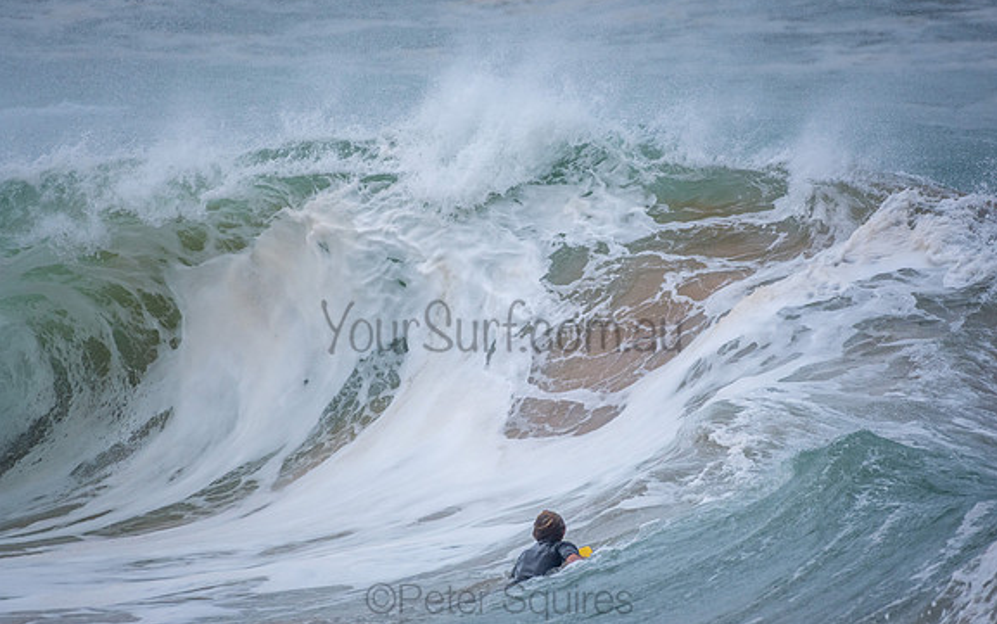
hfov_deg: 2.7
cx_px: 499
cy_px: 312
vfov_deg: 1.7
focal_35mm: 768
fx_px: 20874
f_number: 5.6
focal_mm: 500
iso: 320
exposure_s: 1/1000
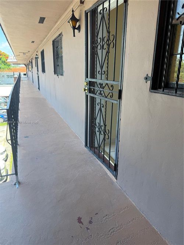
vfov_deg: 71.6
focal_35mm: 24
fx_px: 170
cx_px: 92
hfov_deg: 56.8
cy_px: 122
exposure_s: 1/294
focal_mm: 6.76
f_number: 1.78
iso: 80
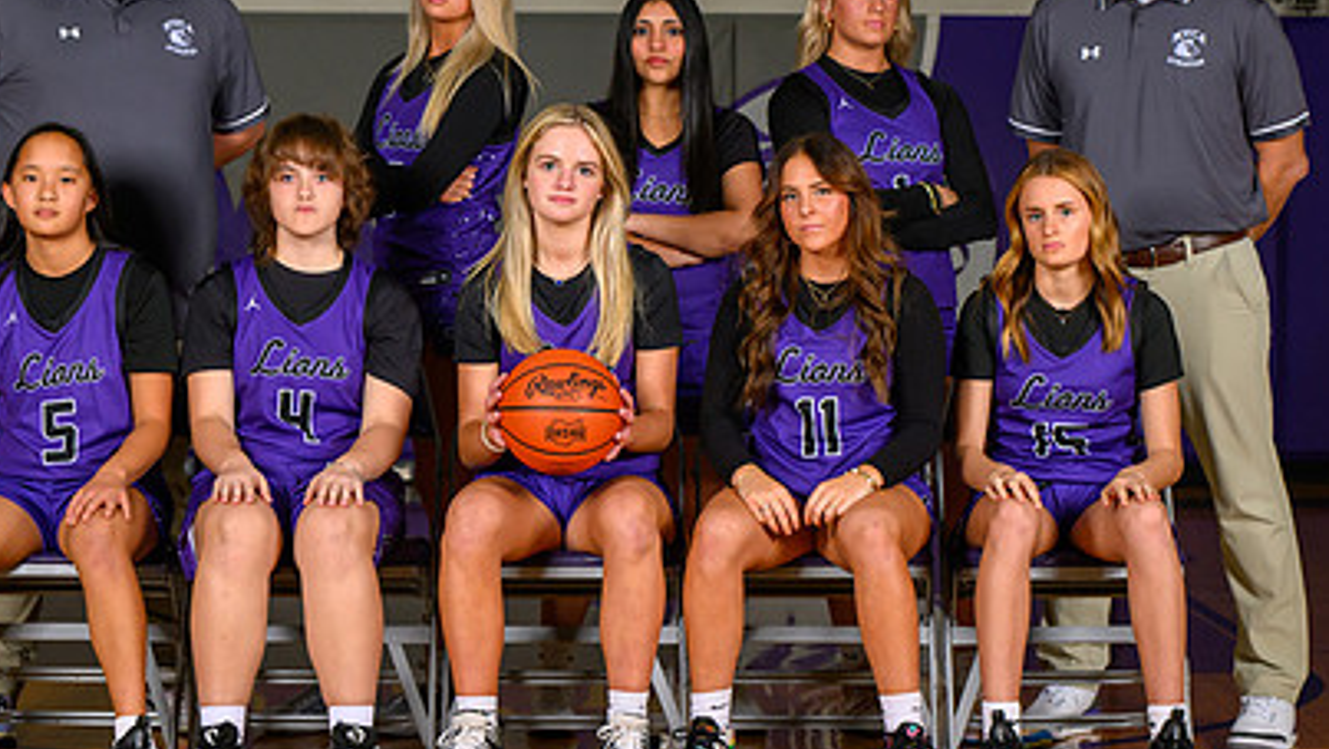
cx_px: 686
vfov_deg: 10.5
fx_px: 4089
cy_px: 312
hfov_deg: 18.5
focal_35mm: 116
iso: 1000
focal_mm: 70
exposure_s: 1/400
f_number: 5
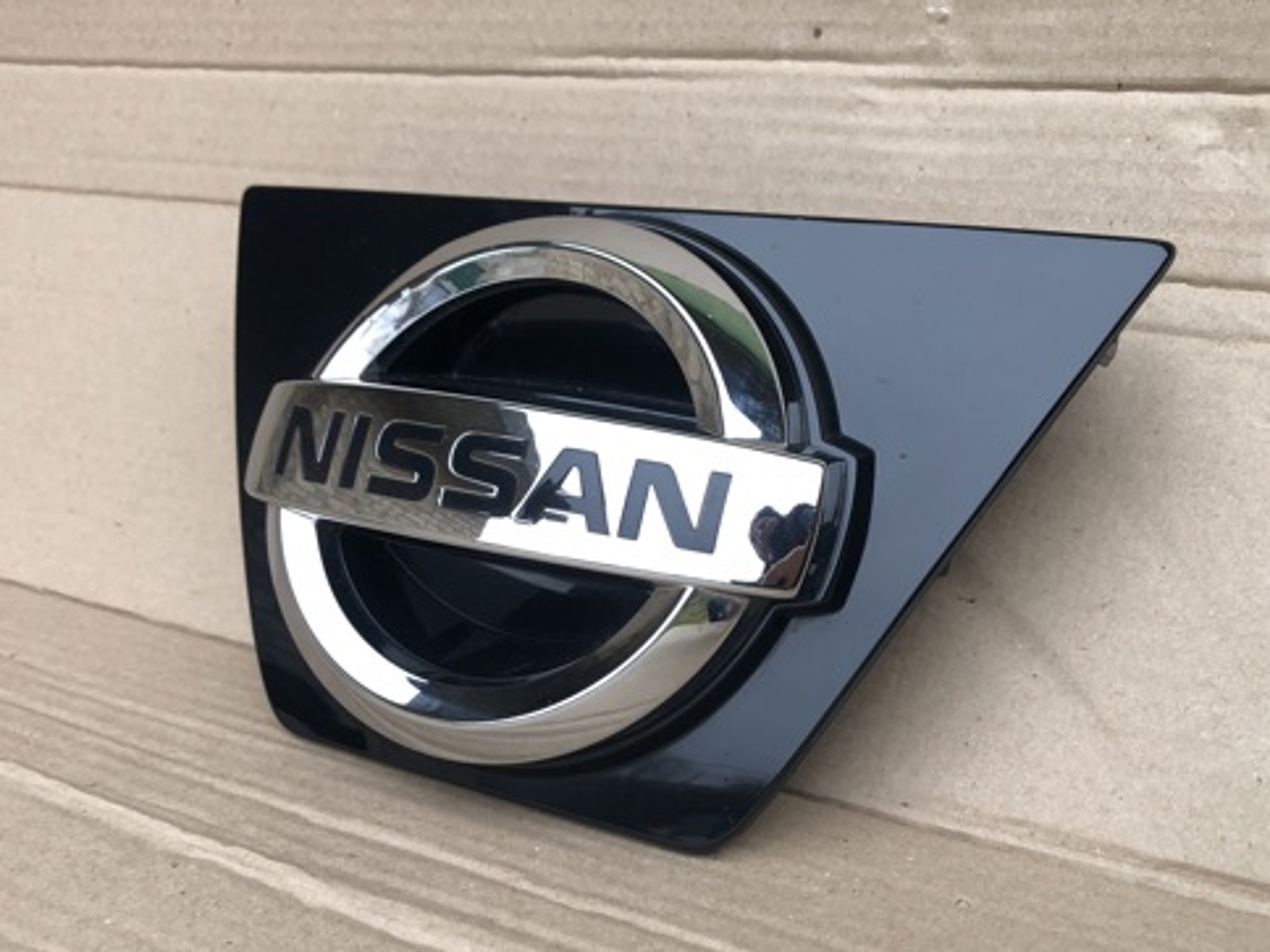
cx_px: 661
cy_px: 560
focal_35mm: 37
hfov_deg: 50.1
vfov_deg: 38.5
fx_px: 1357
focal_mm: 3.99
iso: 40
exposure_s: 1/120
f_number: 1.8
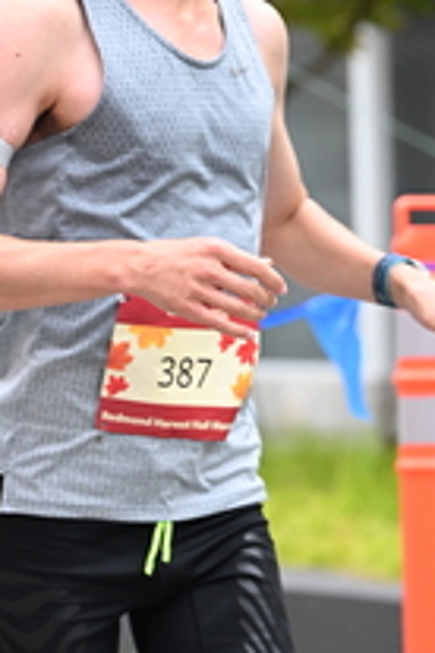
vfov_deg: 9.6
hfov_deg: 6.4
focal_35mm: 215
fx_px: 3897
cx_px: 125
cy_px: 192
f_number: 2.8
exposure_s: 1/800
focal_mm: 81
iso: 1600
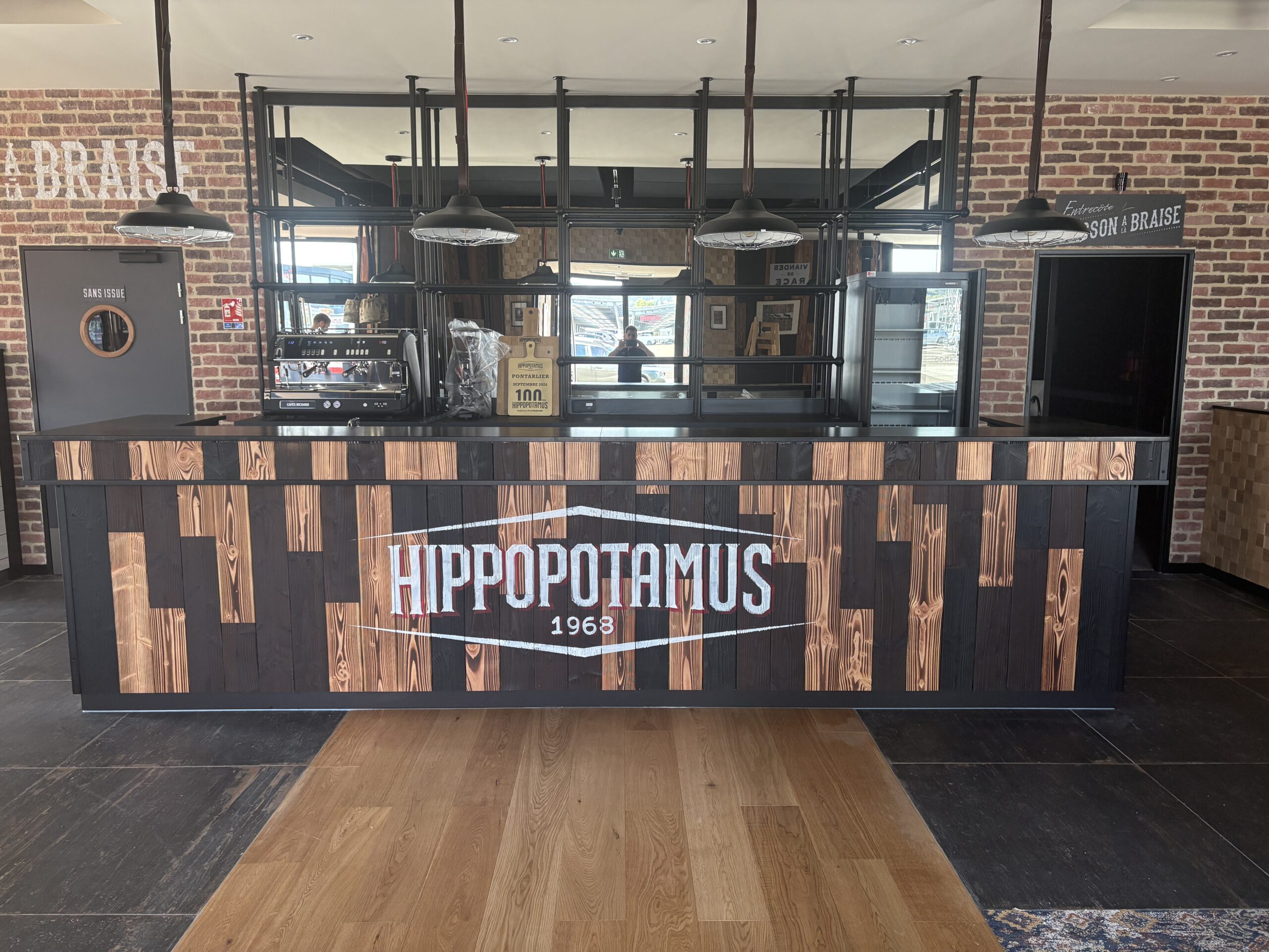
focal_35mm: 26
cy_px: 476
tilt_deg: -8.4
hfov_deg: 67.3
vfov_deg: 53.1
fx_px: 953
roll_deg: +0.1
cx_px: 634
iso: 125
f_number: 1.6
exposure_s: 1/82
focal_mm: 5.96
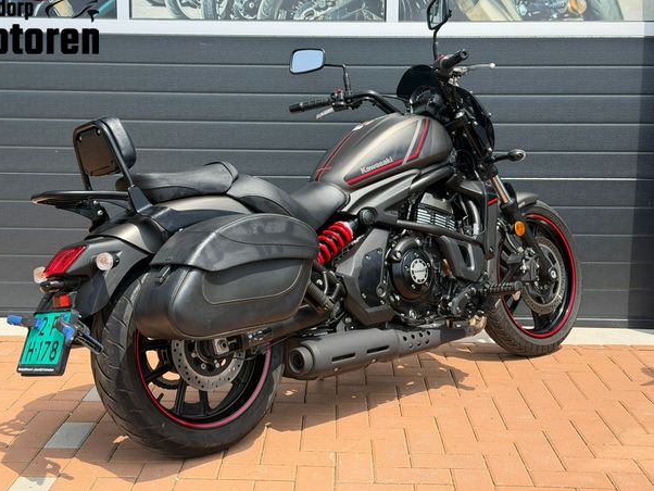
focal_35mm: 51
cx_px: 307
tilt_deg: -6.9
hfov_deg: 37.5
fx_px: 964
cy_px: 242
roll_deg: +0.1
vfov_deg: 28.6
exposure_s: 1/2146
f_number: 1.78
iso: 80
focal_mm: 6.76
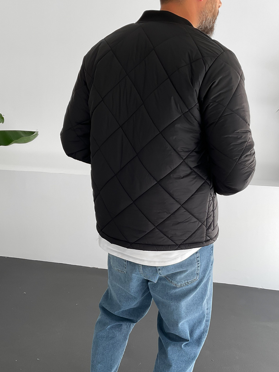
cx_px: 122
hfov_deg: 35.1
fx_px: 441
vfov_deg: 45.1
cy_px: 248
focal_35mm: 41
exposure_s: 1/120
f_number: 1.8
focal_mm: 3
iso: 20
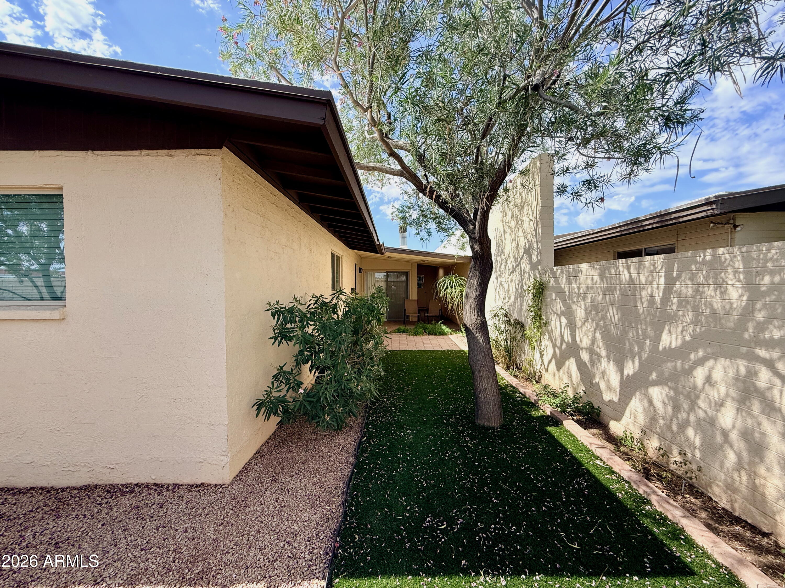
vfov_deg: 85.7
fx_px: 317
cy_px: 294
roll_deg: +0.3
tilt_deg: -0.6
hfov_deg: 102.1
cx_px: 392
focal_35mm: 14
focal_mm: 2.22
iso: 64
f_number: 2.2
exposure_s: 1/1050
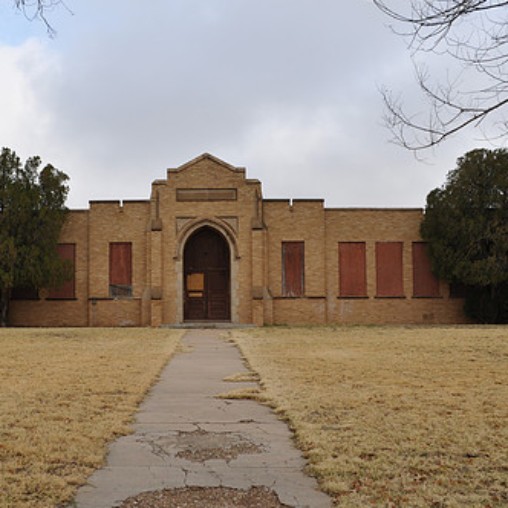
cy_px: 253
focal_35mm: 40
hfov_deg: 41.6
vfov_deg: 41.9
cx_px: 200
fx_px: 664
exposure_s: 1/200
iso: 200
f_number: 7.1
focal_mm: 18
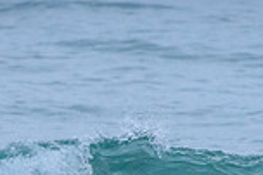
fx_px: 17069
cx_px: -160
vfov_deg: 0.6
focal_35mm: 2339
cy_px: 259
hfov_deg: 0.9
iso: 2000
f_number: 5.6
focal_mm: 500
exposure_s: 1/2000
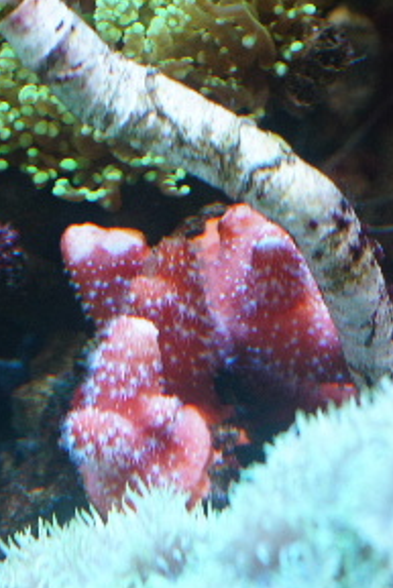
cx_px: 33
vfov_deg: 17.9
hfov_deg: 11.9
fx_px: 1864
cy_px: 293
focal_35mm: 114
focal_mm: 50
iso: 800
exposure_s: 1/100
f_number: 5.6
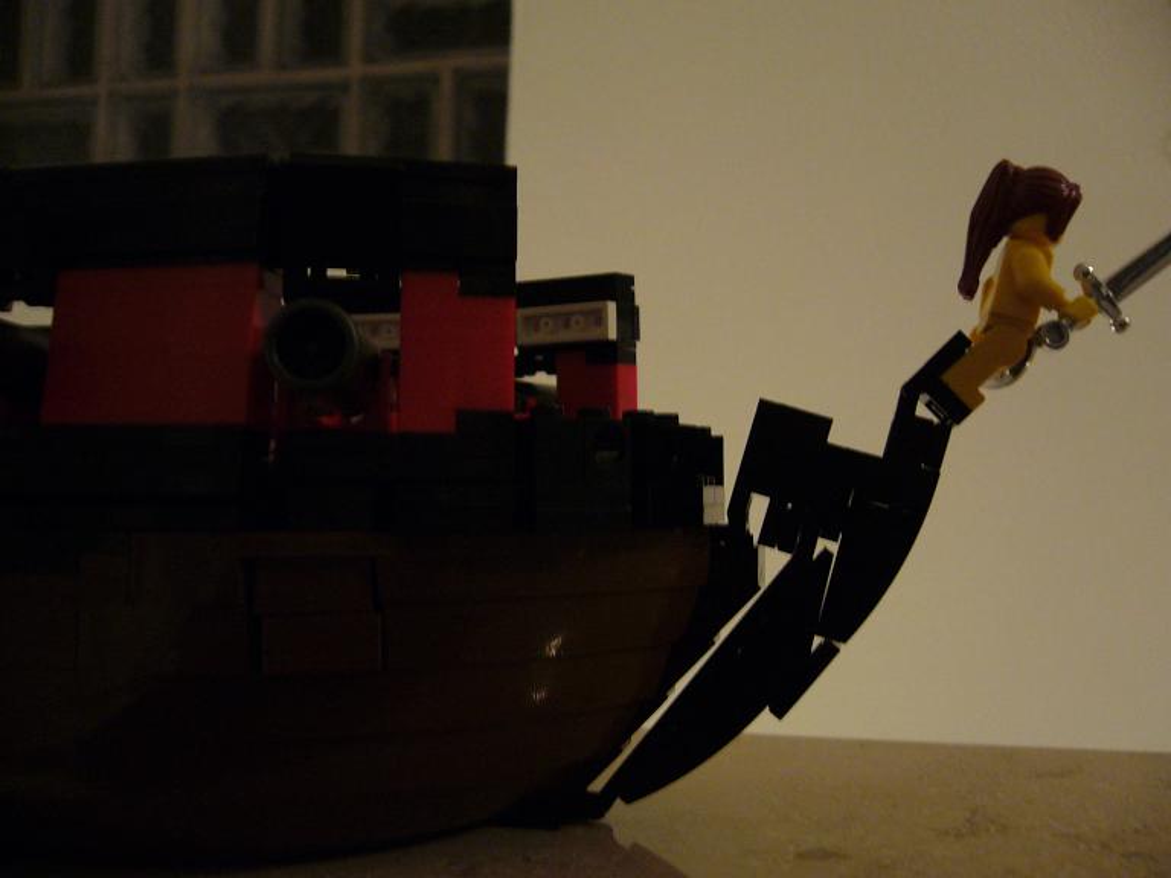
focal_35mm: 35
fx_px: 1184
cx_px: 586
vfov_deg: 40.7
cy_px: 439
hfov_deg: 52.6
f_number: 2.8
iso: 200
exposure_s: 1/8
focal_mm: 5.8
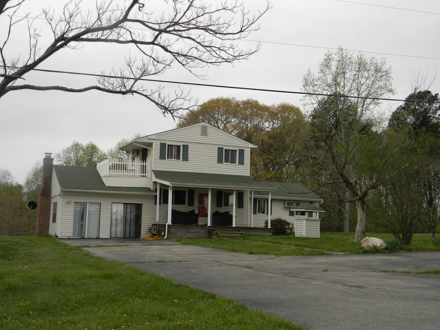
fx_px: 521
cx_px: 220
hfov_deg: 45.8
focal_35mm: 41
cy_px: 165
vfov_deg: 35.1
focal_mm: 7.3
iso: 80
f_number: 3.8
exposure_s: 1/214
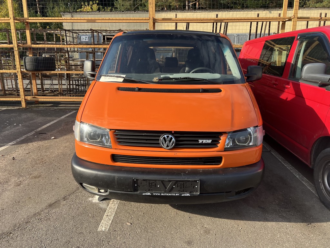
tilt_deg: -13.5
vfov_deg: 53.1
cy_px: 124
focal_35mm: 26
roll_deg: +1.4
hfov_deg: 67.3
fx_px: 248
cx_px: 165
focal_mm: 5.7
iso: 50
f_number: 1.5
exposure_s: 1/1252
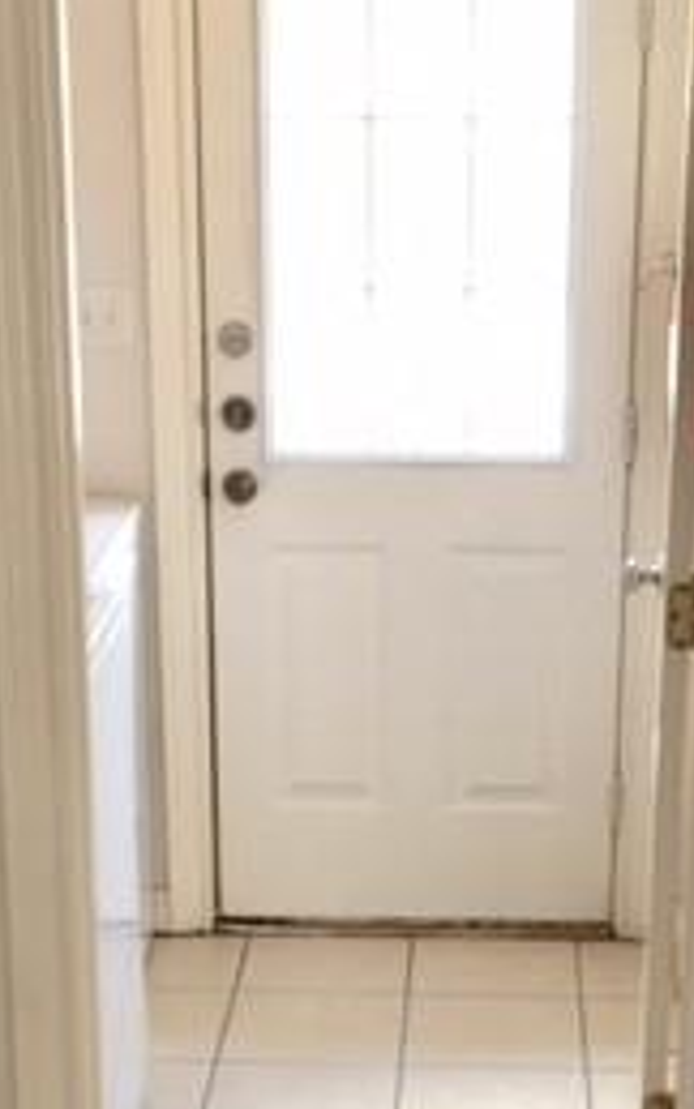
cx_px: 394
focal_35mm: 76
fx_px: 2299
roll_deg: -0.7
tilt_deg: -17.5
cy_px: 873
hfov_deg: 17.2
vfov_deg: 26.7
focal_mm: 4.15
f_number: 2.2
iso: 25
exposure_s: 1/15
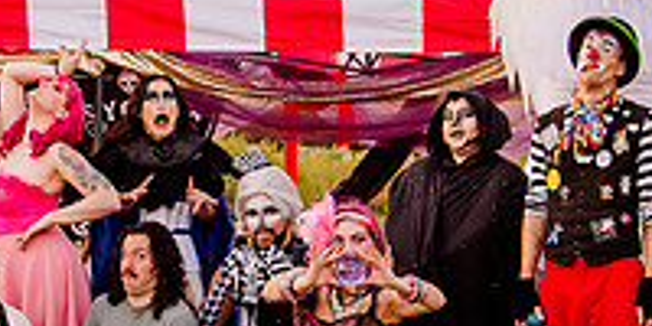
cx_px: 172
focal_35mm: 119
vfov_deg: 9.3
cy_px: 205
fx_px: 2005
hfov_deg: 18.4
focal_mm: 30
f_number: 4
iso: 400
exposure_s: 1/160
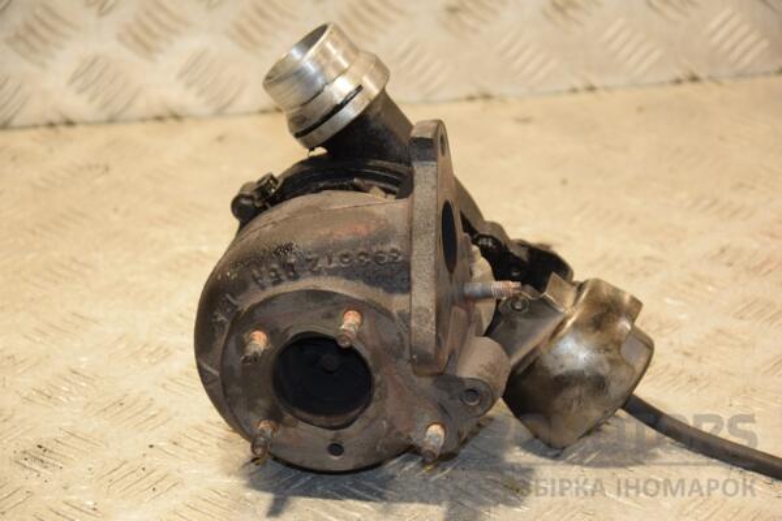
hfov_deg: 16.1
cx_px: 391
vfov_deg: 10.8
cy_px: 260
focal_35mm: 128
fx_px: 2769
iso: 800
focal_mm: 85
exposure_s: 1/100
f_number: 5.6
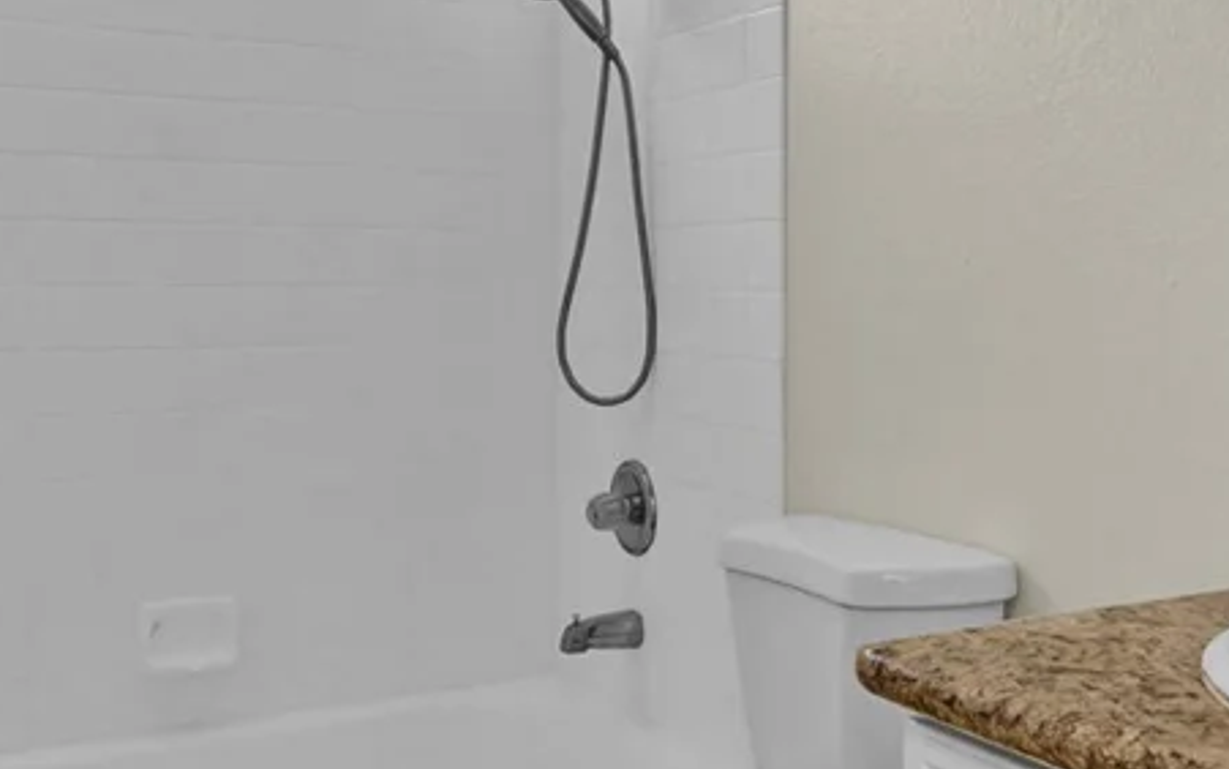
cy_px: 293
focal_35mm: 44
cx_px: 744
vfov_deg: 29.1
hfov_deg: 45.0
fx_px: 1474
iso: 1600
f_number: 14
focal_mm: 19
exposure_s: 1/40
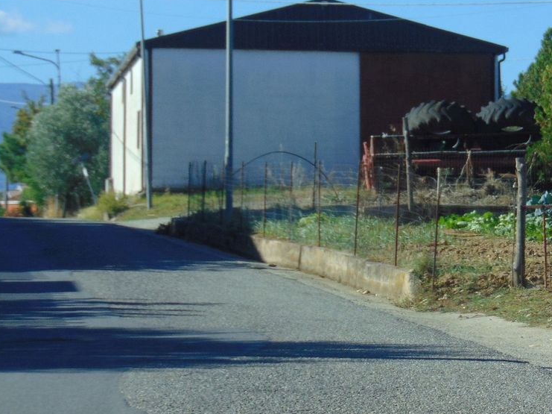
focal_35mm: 175
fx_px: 2789
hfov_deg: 11.3
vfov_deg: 8.5
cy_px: 157
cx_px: 428
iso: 80
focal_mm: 19.4
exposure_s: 1/640
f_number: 3.9
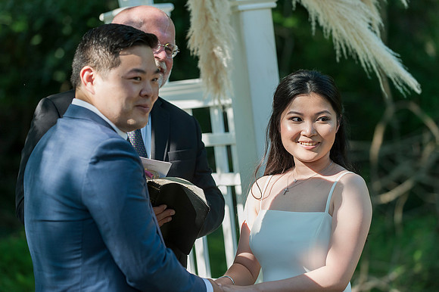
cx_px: 220
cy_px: 146
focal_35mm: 130
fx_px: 1584
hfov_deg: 15.8
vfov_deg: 10.5
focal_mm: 130
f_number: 3.5
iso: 800
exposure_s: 1/1250
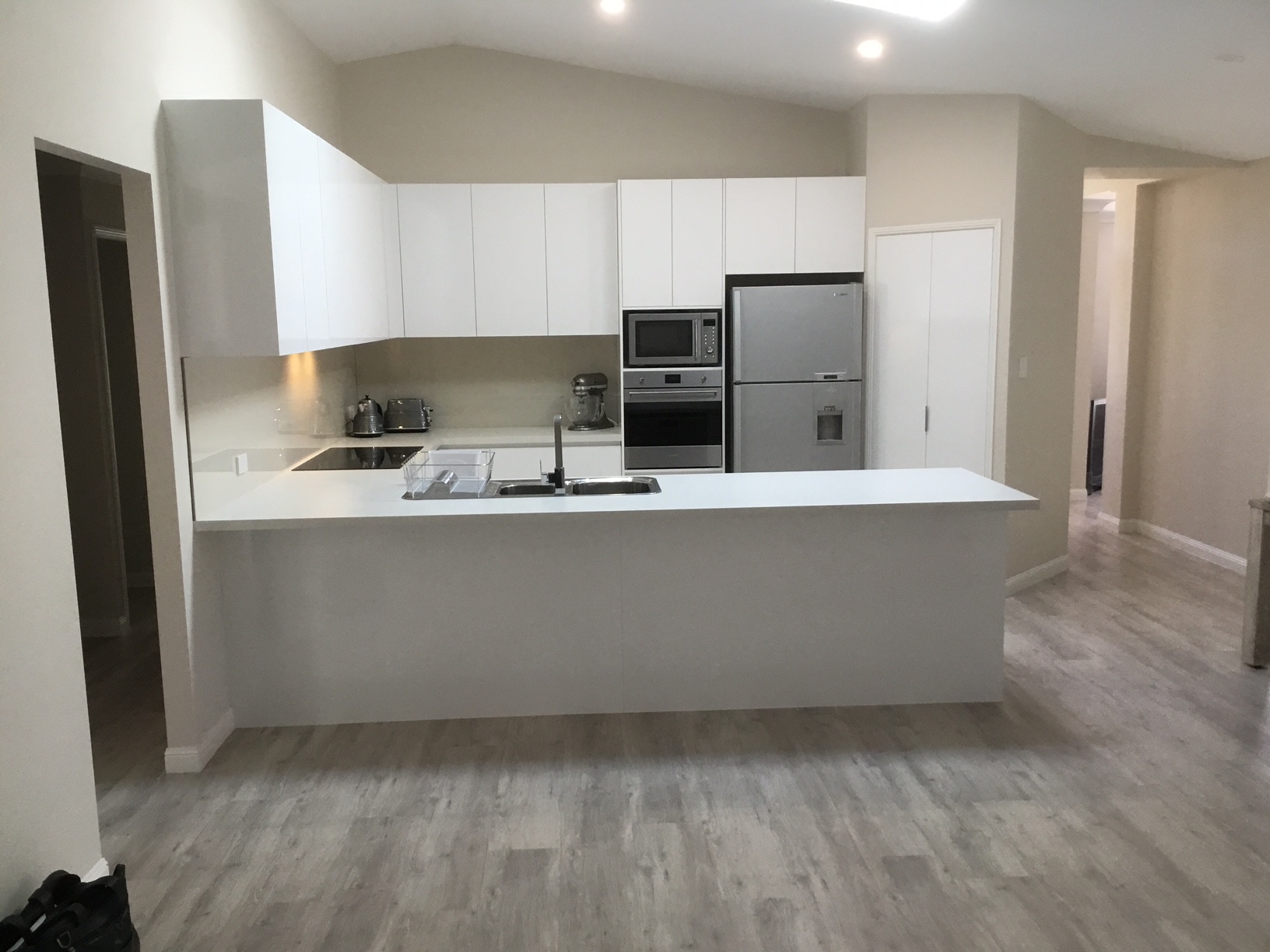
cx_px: 635
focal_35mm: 31
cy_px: 476
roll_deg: +0.3
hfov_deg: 58.4
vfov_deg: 45.4
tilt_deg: -8.2
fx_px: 1137
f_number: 2.4
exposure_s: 1/30
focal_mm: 3.3
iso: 40
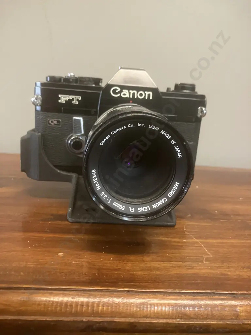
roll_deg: -3.5
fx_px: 271
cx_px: 126
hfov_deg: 49.7
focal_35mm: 28
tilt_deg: -10.6
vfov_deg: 63.4
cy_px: 168
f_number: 1.8
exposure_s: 1/33
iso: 320
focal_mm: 3.99
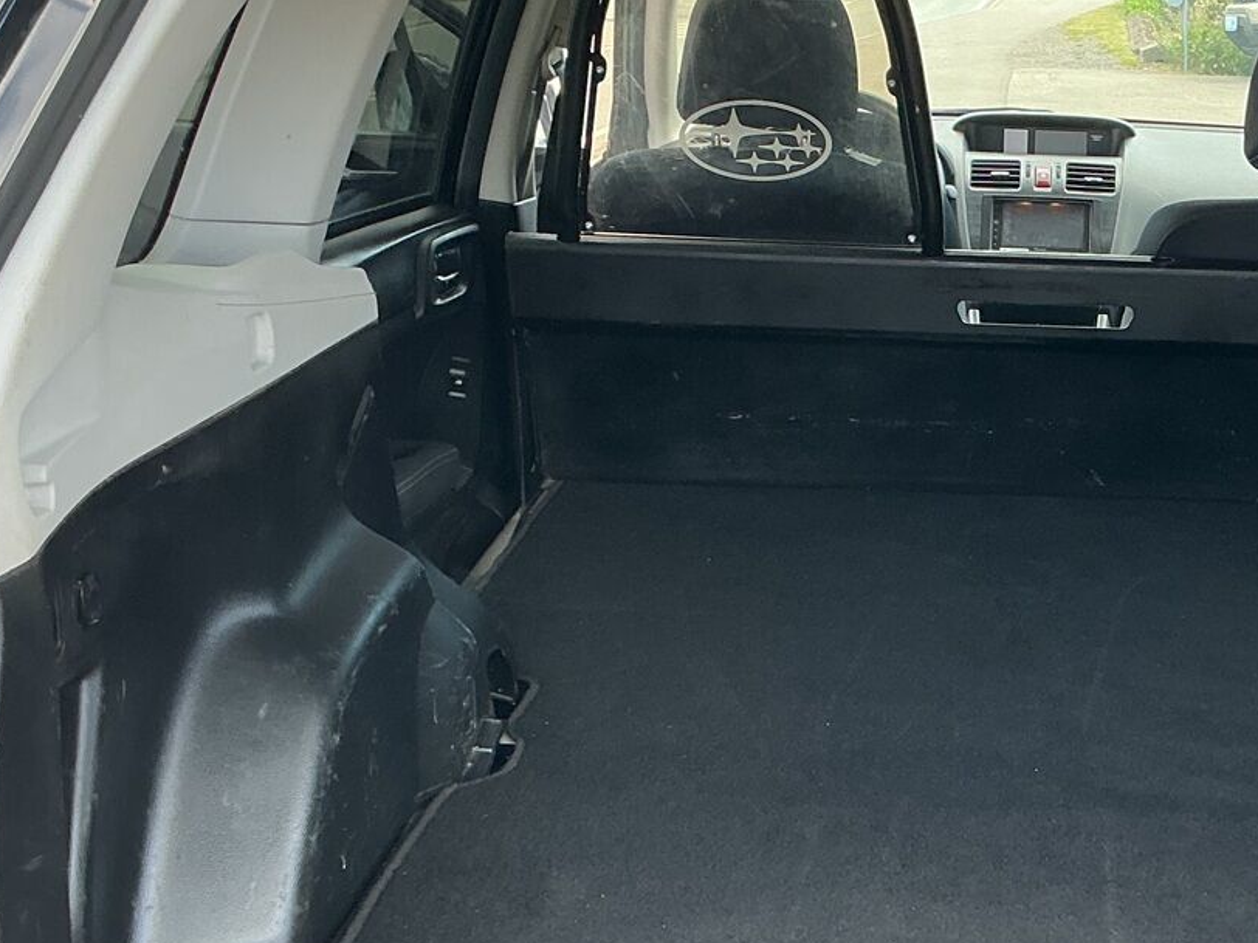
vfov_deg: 24.0
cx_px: 1054
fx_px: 2217
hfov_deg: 30.7
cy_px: 542
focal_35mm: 61
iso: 40
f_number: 1.8
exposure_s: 1/120
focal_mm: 3
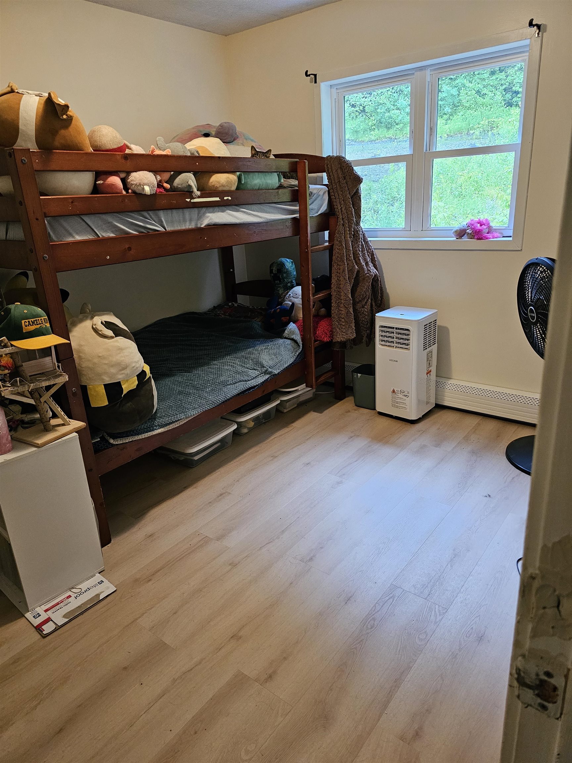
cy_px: 382
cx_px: 286
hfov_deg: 58.9
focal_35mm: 23
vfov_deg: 73.9
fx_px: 507
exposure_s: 1/120
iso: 800
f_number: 1.7
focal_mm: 6.3
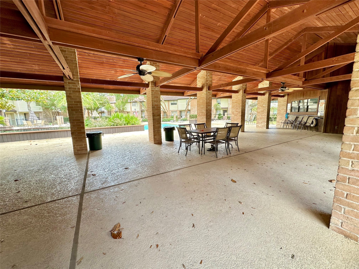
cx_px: 180
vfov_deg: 85.7
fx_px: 145
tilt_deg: -8.4
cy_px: 134
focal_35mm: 14
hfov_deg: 102.1
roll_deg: +0.6
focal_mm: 2.22
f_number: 2.2
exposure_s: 1/99
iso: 50
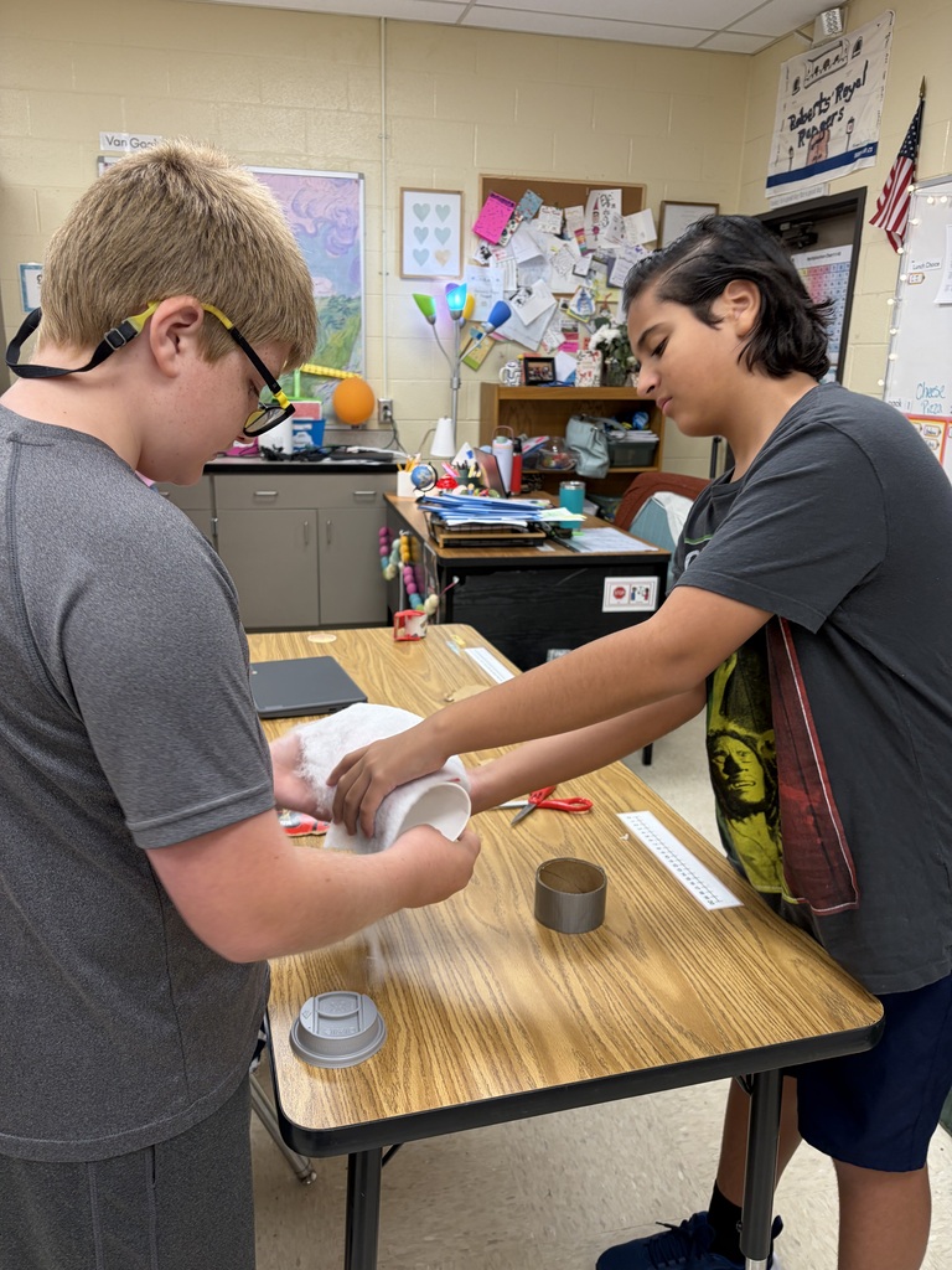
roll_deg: -1.1
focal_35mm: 26
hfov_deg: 53.1
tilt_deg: -15.2
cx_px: 476
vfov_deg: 67.3
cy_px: 635
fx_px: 953
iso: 64
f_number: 1.6
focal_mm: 5.96
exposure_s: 1/60
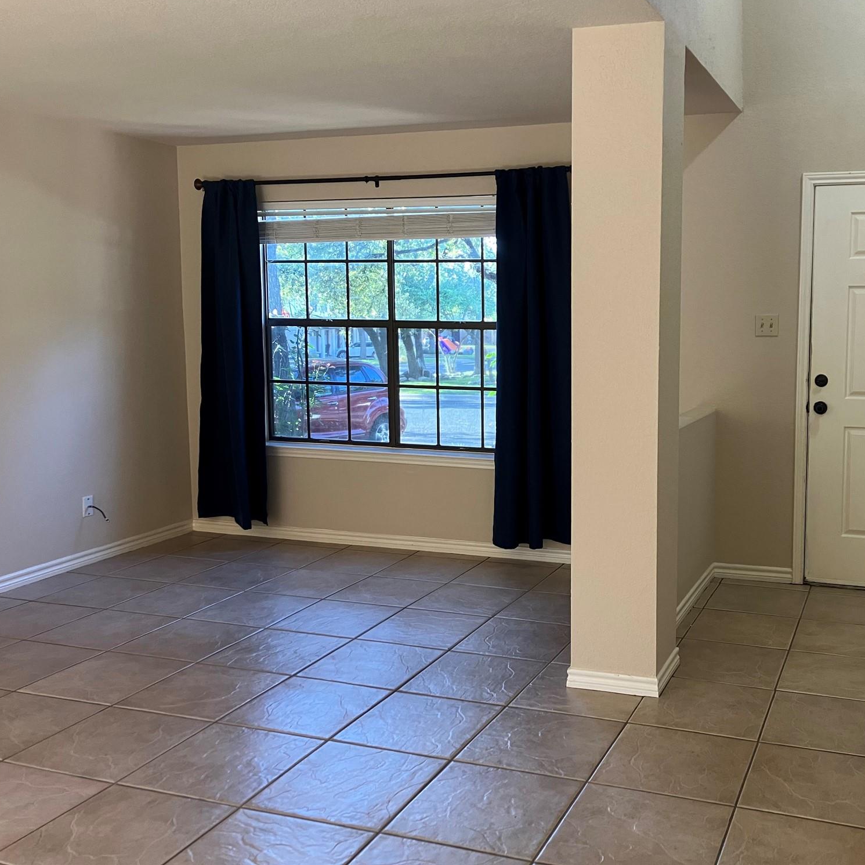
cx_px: 585
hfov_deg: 47.6
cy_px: 420
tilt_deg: -5.9
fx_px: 961
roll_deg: +0.2
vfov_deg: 48.4
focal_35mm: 34
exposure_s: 1/60
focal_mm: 3.99
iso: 100
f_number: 1.8
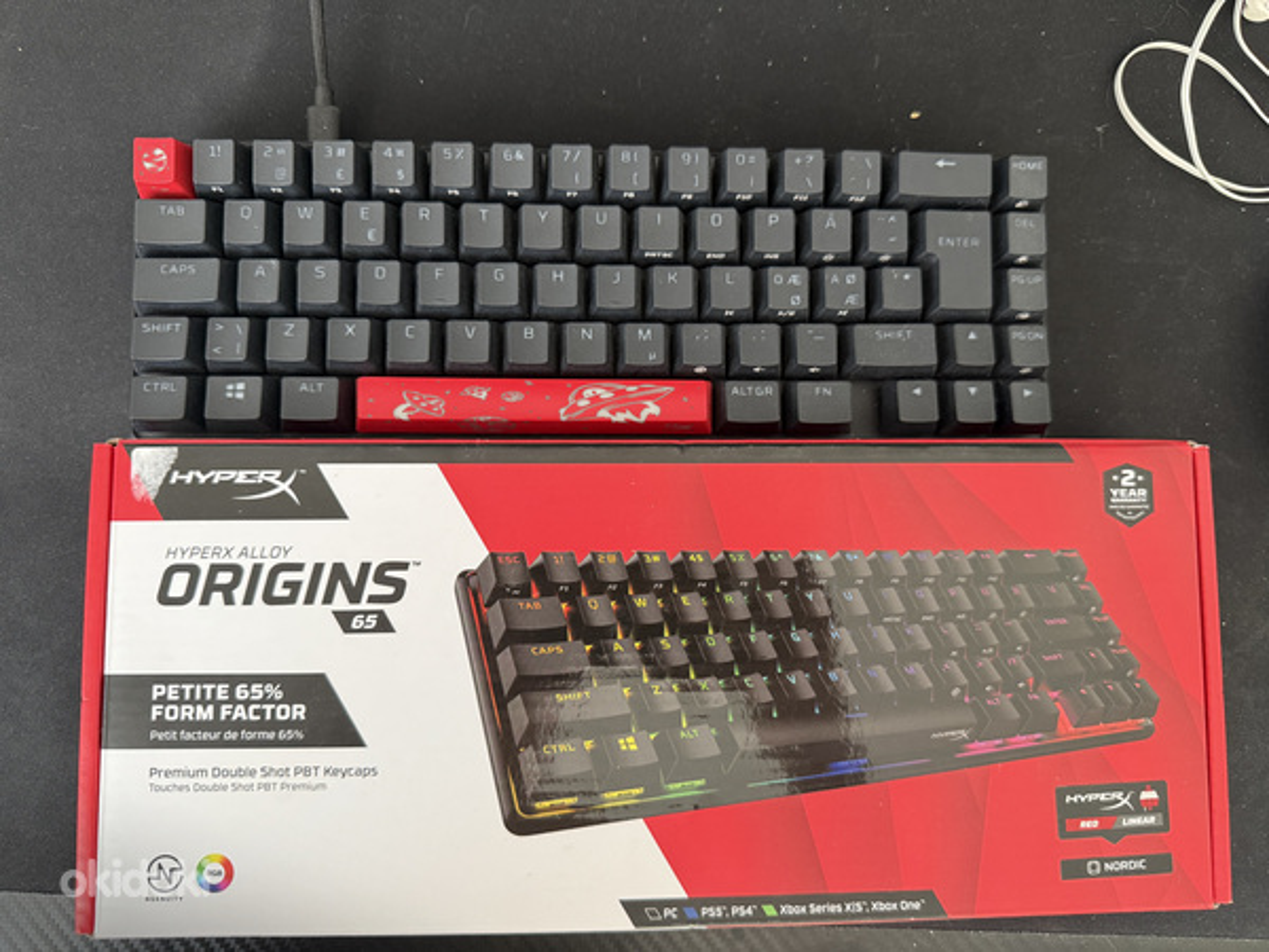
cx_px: 634
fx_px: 880
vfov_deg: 56.8
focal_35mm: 24
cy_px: 476
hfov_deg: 71.6
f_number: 1.78
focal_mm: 6.76
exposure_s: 1/60
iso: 320
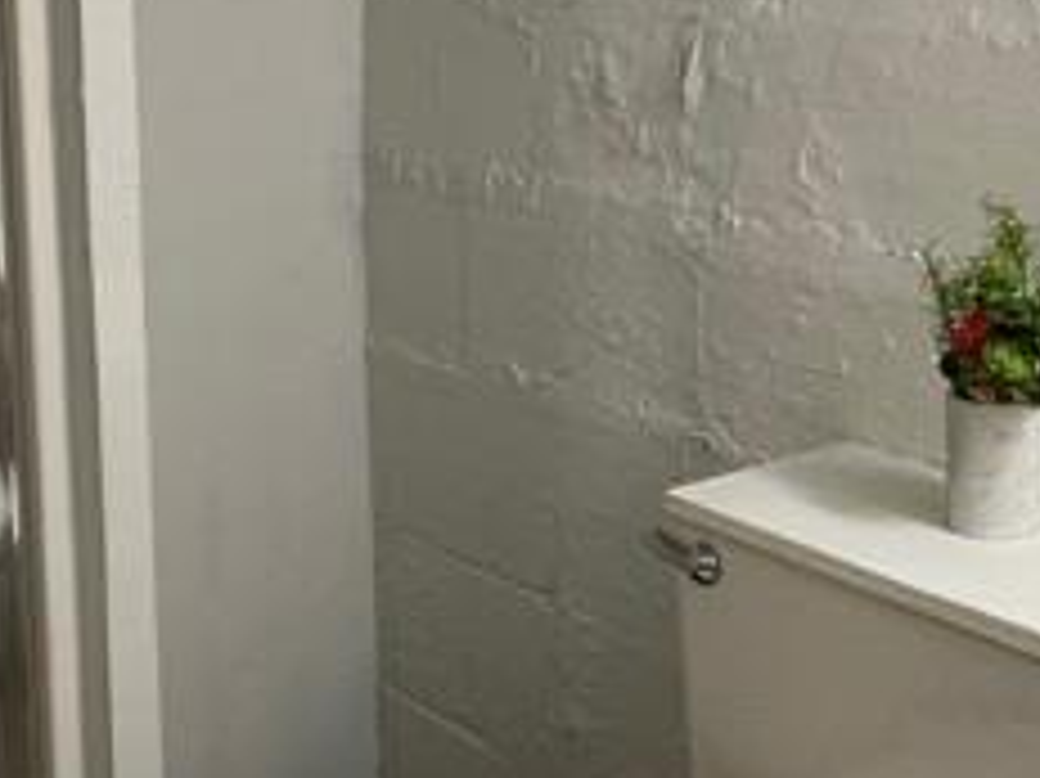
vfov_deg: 20.4
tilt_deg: -11.5
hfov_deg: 26.7
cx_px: 770
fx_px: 2162
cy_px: 400
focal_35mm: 72
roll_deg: -1.1
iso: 100
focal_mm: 4.2
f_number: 1.6
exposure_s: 1/120
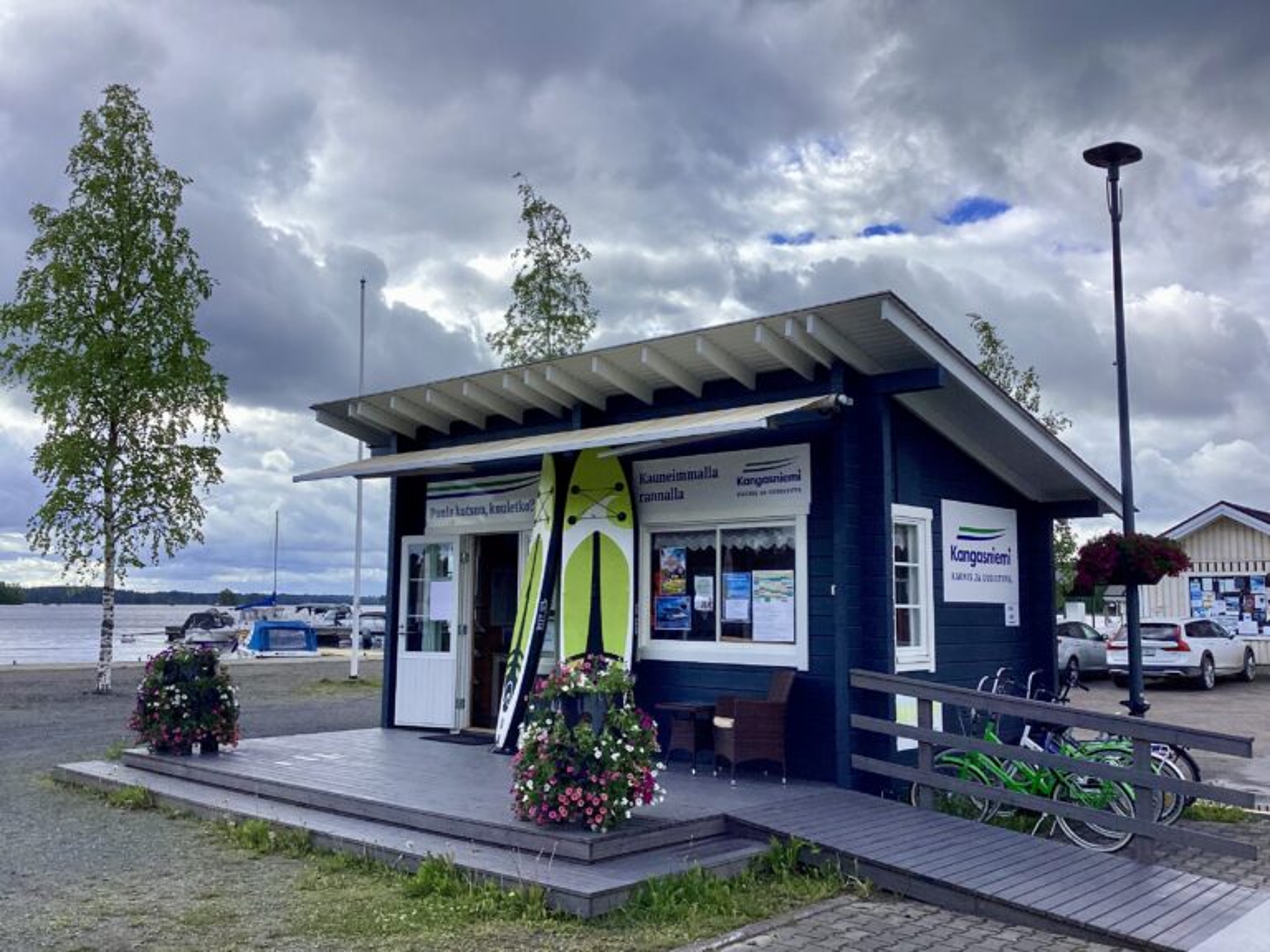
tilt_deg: +5.6
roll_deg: -0.1
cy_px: 476
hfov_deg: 58.4
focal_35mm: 31
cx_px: 635
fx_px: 1137
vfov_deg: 45.4
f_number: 2.4
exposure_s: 1/1359
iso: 25
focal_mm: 3.3
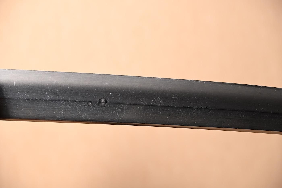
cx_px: 141
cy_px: 94
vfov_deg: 12.7
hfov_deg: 18.9
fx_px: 846
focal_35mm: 108
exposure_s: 1/2
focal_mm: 72
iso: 100
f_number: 5.3
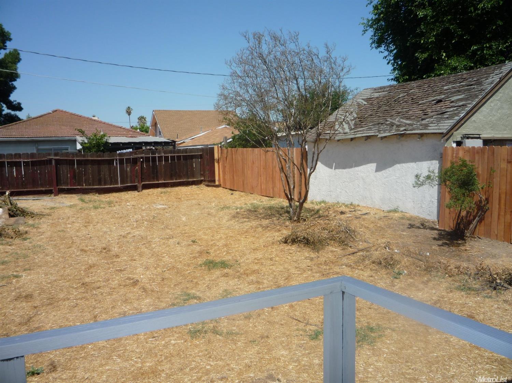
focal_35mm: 30
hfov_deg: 60.0
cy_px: 192
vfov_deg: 46.8
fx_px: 444
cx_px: 256
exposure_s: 1/500
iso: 100
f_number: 5.6
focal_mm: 5.2
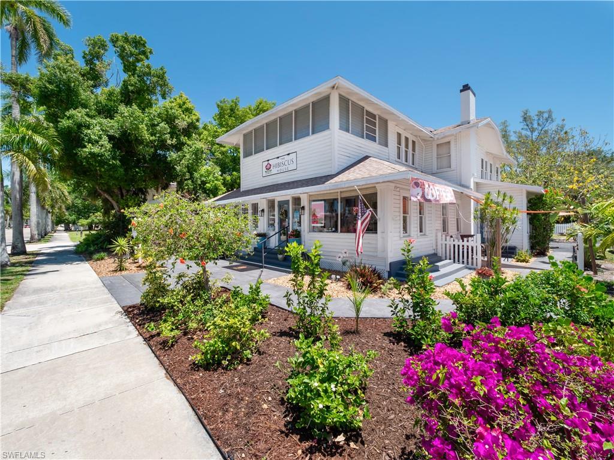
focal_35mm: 14
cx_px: 307
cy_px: 230
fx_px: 248
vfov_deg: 85.7
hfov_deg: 102.1
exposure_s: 1/200
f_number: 7.1
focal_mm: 7
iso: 200
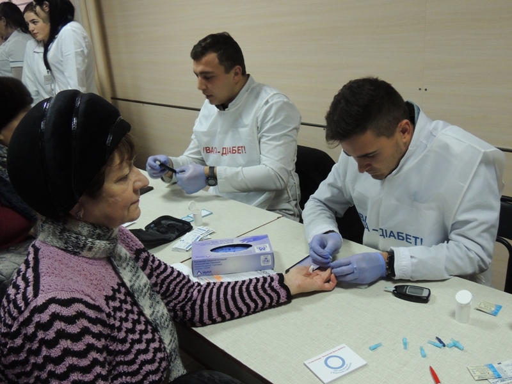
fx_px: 488
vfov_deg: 42.9
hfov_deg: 55.4
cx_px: 256
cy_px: 192
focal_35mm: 33
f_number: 3.2
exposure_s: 1/20
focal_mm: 5.8
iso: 400
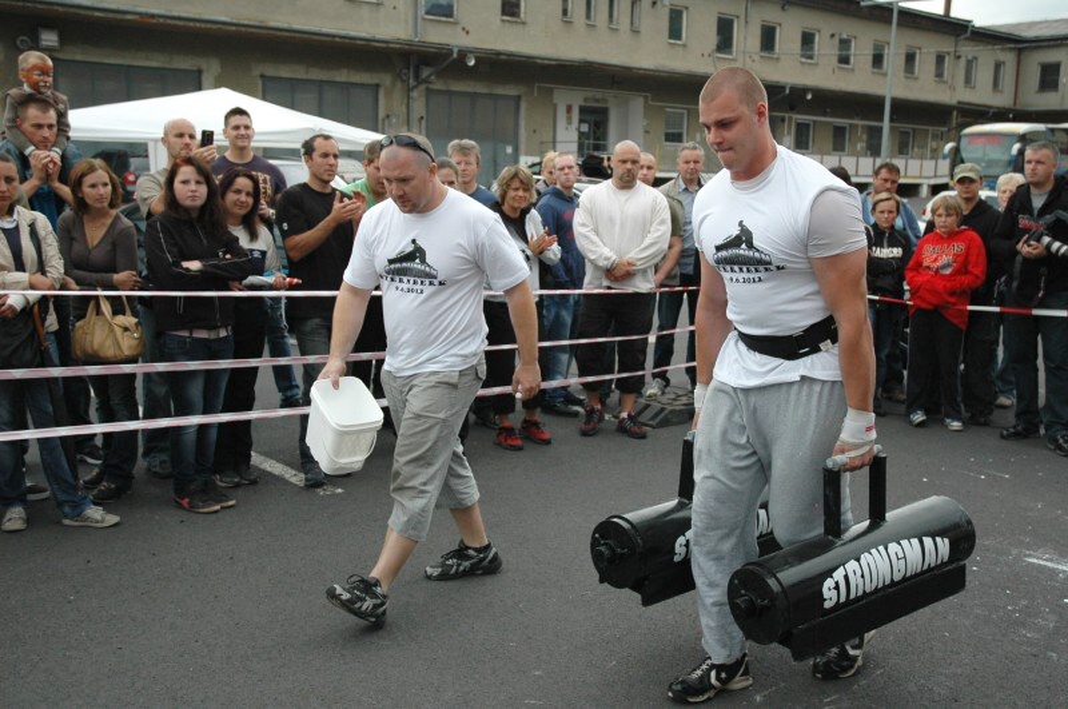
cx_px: 534
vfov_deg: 35.4
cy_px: 354
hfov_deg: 51.3
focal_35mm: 38
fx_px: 1111
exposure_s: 1/1000
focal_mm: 25
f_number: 3.8
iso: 500
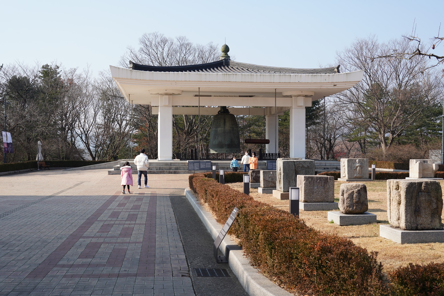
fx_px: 592
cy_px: 148
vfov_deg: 28.1
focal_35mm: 48
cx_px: 222
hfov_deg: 41.1
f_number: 10
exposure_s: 1/100
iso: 100
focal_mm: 48
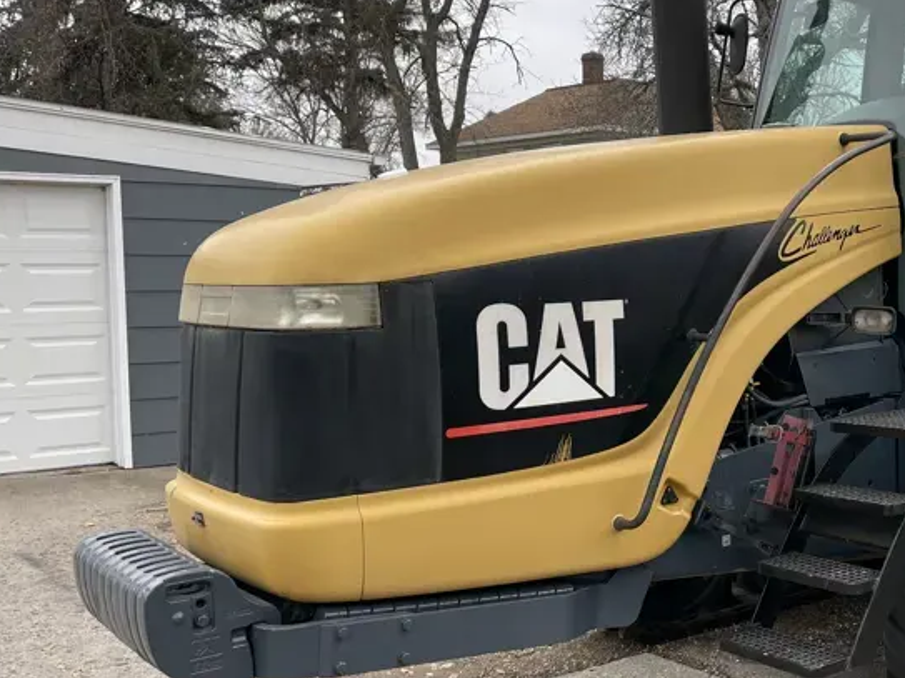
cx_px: 750
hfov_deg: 39.3
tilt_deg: -3.3
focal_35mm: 46
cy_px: 351
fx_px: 1202
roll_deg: -0.4
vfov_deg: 31.5
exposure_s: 1/121
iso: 32
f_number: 1.6
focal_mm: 5.1
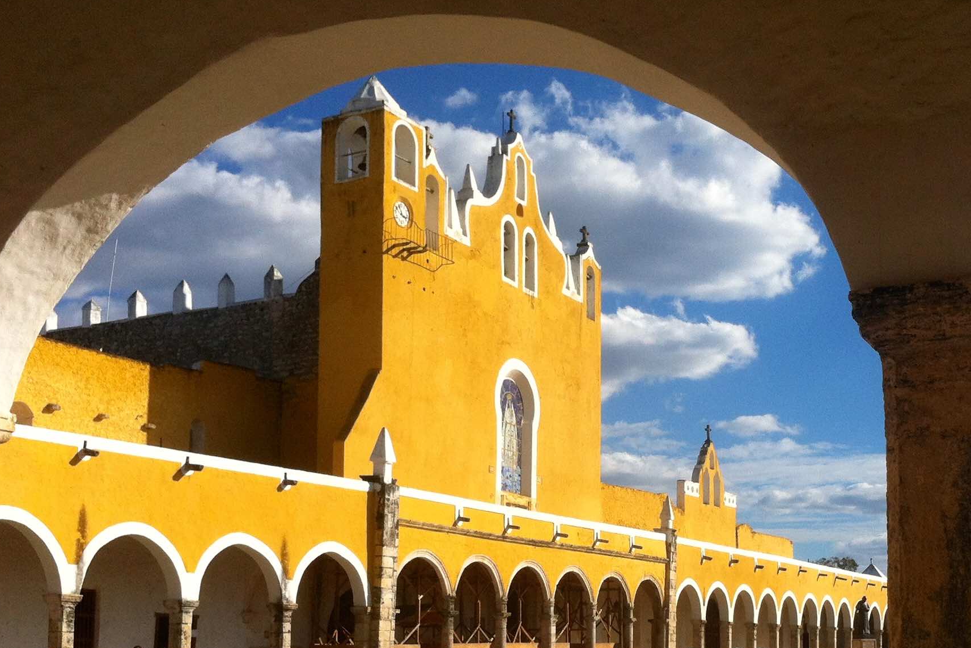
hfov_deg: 36.0
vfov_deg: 24.4
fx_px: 1483
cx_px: 626
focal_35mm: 55
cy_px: 479
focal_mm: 3.85
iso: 80
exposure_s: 1/2155
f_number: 2.8
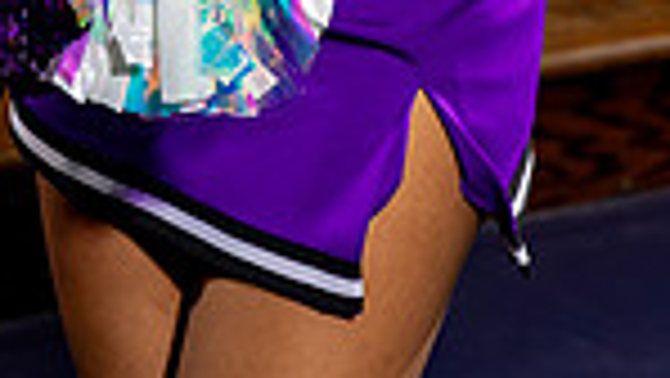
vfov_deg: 6.5
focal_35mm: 174
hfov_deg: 12.4
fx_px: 3093
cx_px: 247
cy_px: -616
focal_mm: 55
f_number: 4
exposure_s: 1/250
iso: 250
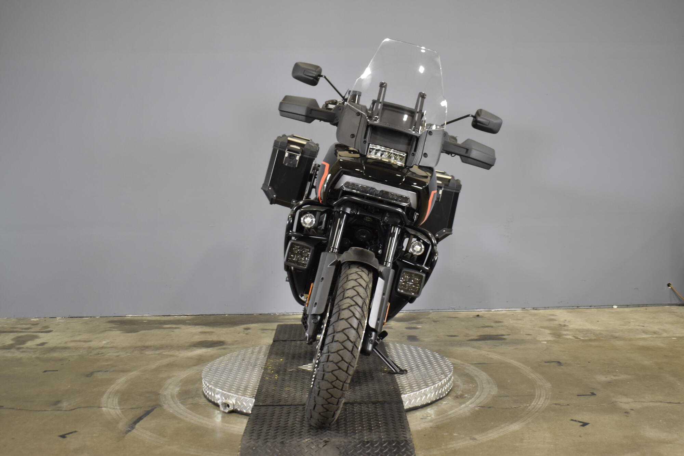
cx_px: 342
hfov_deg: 47.9
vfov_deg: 33.0
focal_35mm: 40
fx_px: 769
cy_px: 228
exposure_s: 1/20
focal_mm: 27
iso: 400
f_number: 4
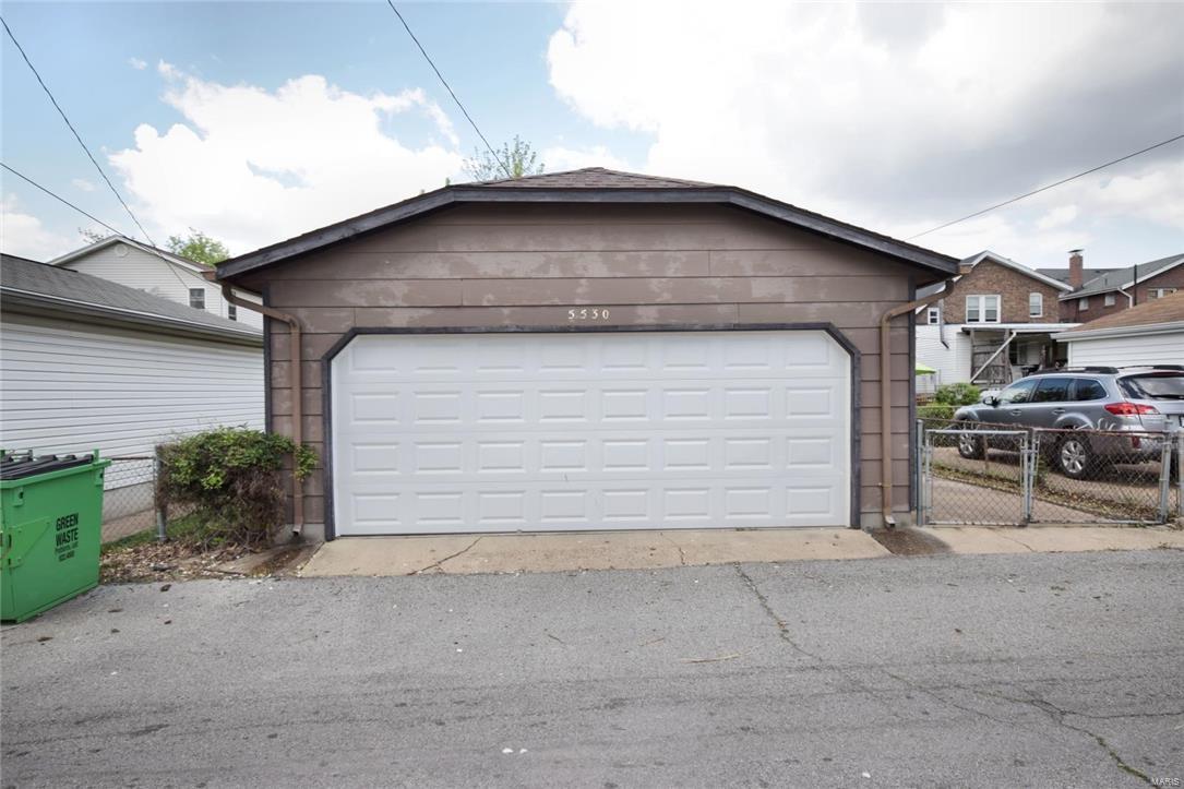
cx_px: 592
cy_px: 394
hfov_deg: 81.2
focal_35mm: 21
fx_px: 691
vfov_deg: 59.5
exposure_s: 1/160
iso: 100
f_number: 6.3
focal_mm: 14
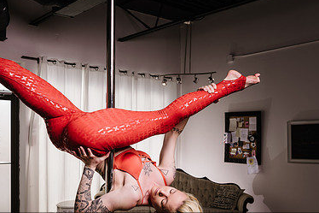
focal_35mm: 48
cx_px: 117
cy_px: 149
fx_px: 425
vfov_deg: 27.8
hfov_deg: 40.8
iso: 64
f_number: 5
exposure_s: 1/200
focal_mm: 30
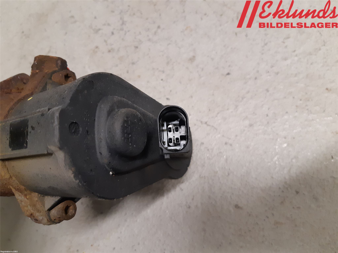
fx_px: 254
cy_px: 126
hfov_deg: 67.3
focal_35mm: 26
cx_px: 169
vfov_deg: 53.1
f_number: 1.7
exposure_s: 1/50
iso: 200
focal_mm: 3.93
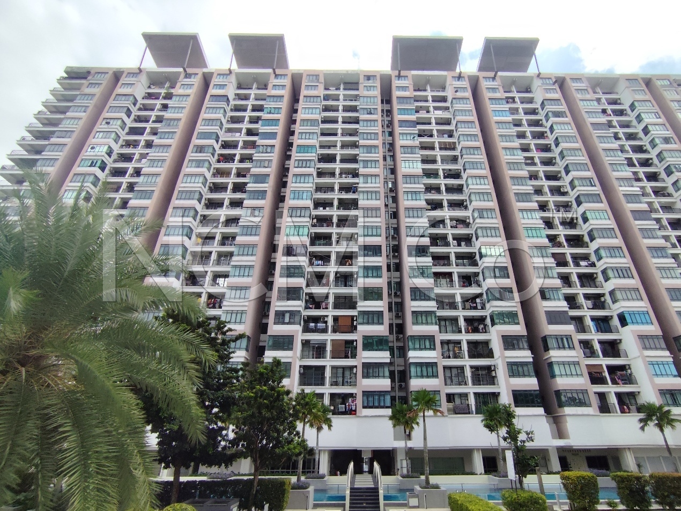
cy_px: 256
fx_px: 315
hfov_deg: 94.5
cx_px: 340
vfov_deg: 78.1
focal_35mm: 16
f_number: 2.2
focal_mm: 1.65
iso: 50
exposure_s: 1/2315
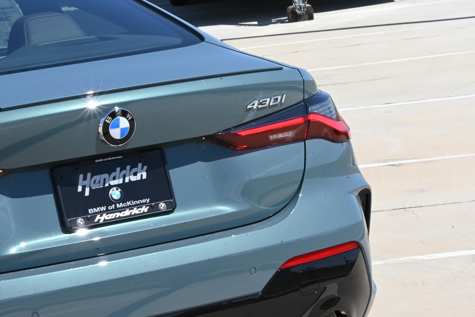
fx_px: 2177
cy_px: 158
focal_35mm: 165
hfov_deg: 12.5
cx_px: 238
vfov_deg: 8.3
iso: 500
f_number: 40
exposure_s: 1/60
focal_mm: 110
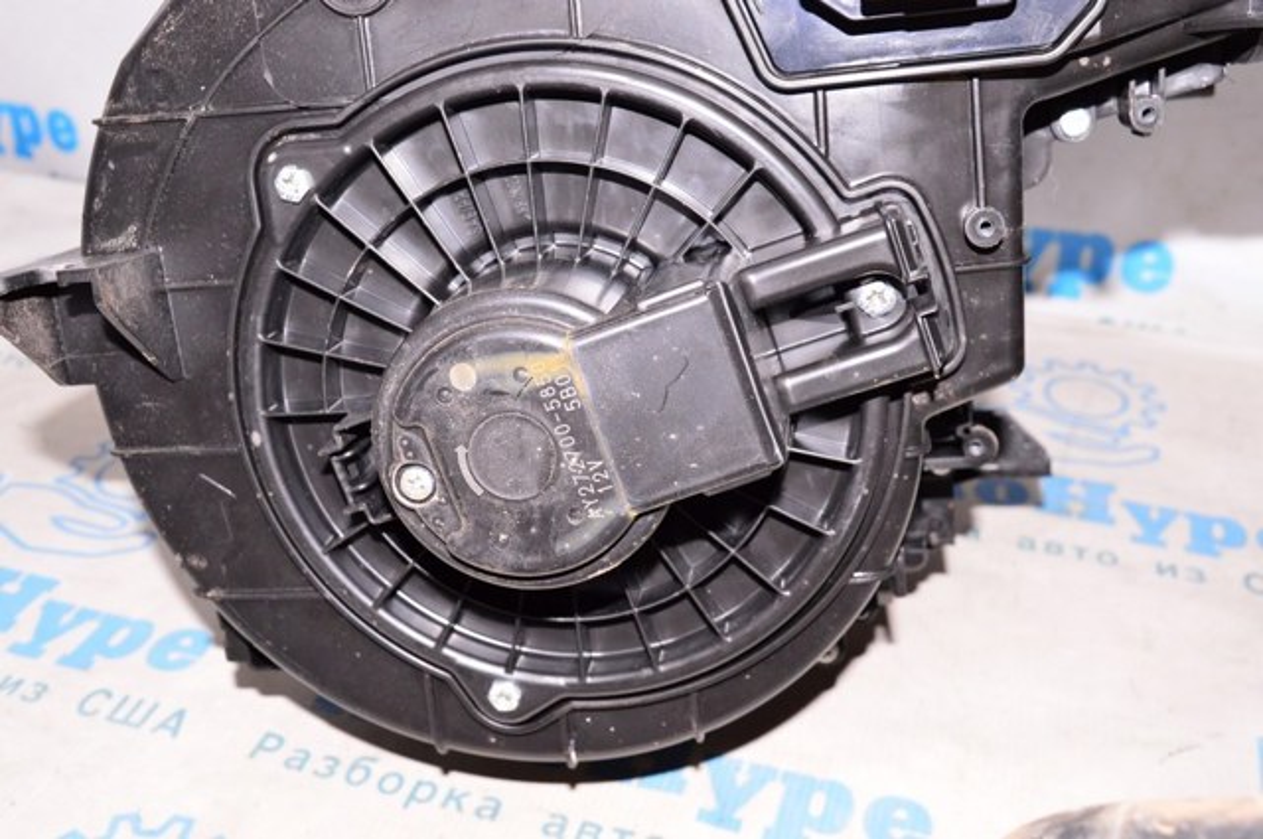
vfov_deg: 32.9
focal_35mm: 40
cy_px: 420
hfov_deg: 48.0
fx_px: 1419
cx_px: 632
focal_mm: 27
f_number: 8
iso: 1600
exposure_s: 1/125
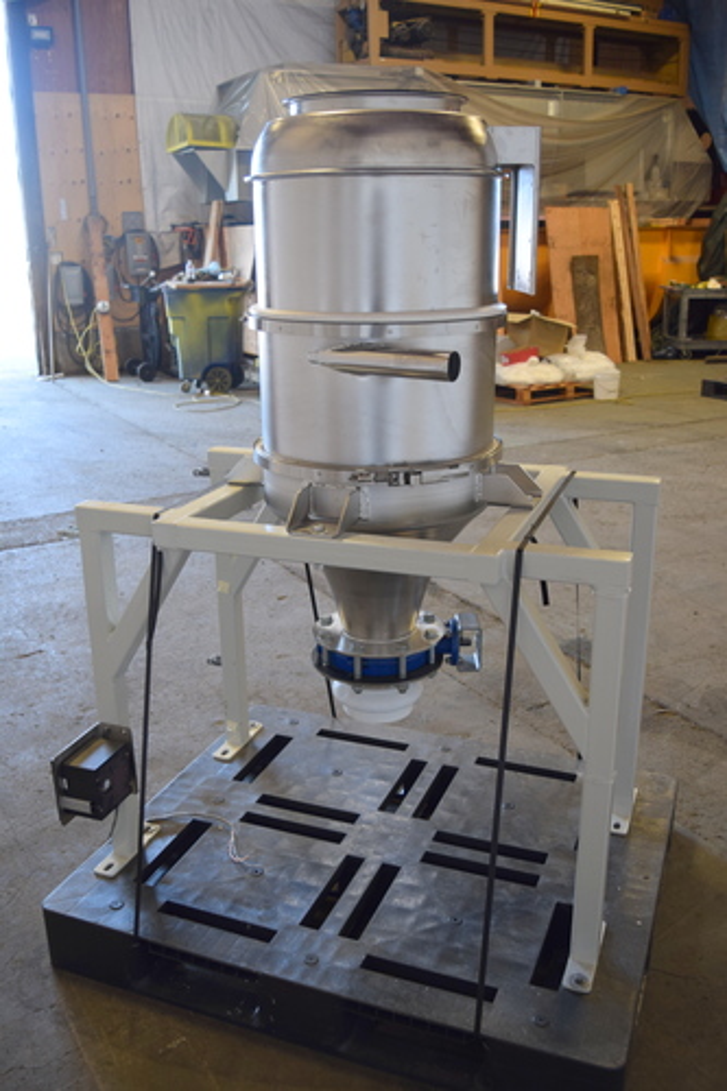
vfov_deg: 57.2
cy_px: 546
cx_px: 364
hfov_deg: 39.9
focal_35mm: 33
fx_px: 1000
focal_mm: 22
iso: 450
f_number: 4
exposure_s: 1/60
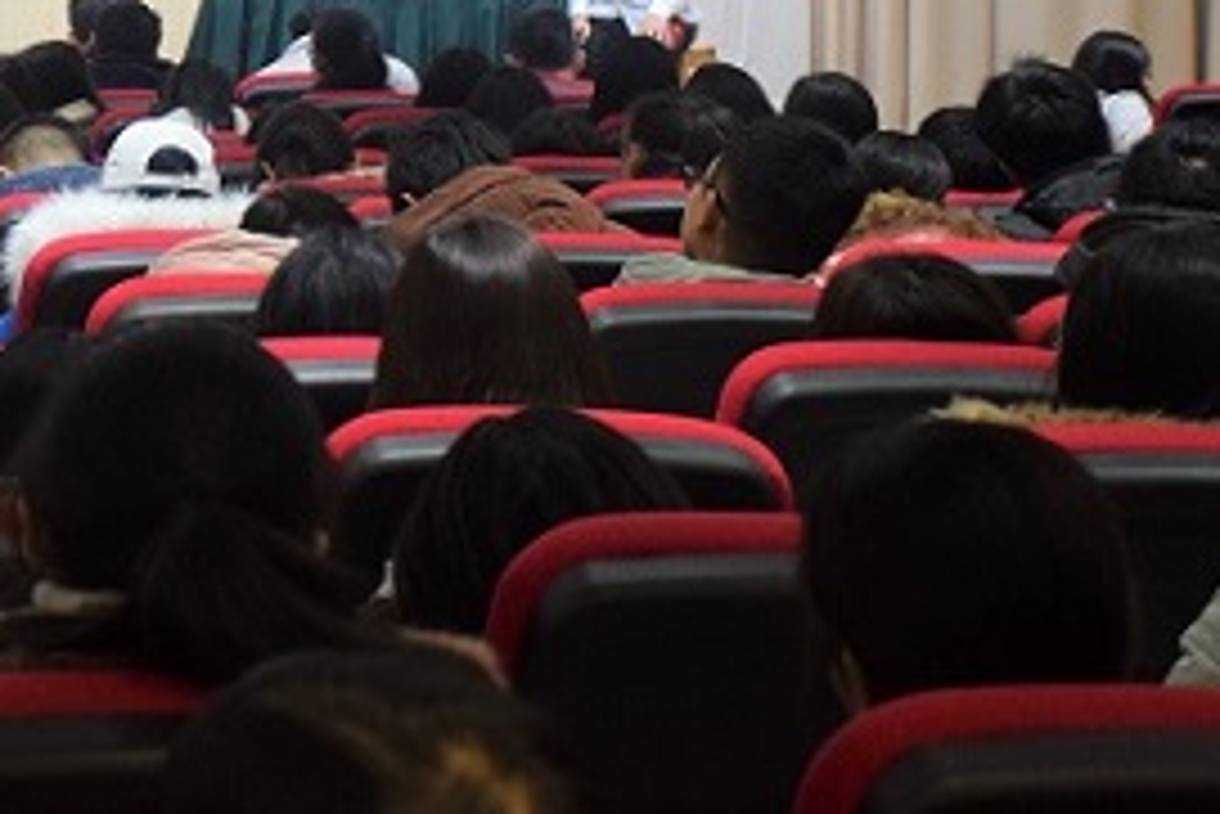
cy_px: -166
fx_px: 4984
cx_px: -324
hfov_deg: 13.5
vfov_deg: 9.2
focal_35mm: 147
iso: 1100
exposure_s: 1/60
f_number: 4.2
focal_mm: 38
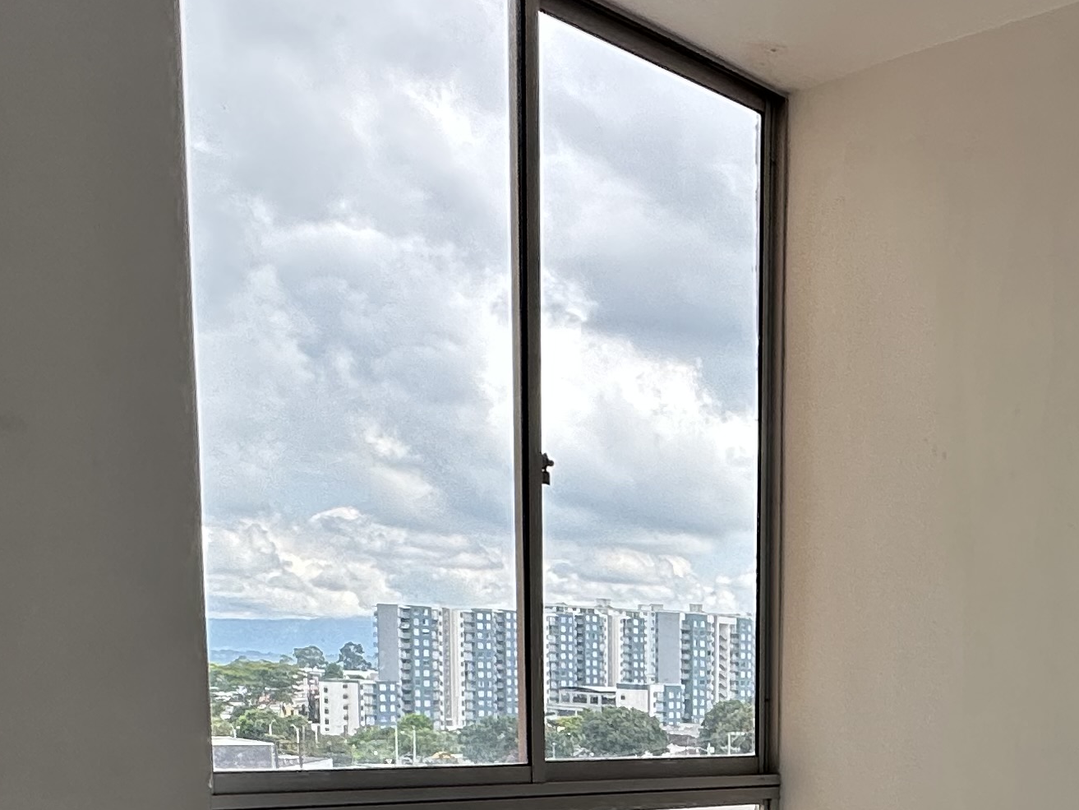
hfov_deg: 37.4
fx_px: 1340
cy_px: 864
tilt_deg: -5.3
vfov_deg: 30.5
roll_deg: -3.9
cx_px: 1160
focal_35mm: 43
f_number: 2.2
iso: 40
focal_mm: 2.22
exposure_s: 1/342
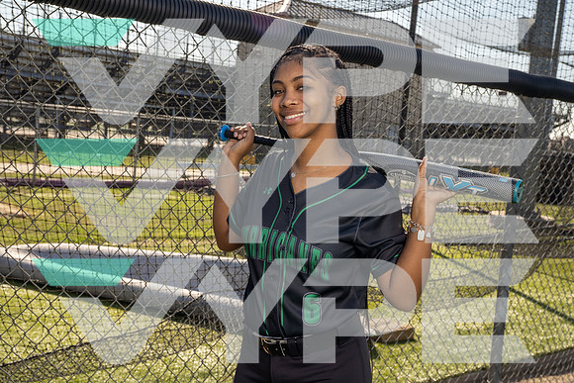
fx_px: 750
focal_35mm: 47
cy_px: 192
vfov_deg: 28.7
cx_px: 287
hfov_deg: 41.9
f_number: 8
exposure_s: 1/250
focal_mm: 47
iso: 125
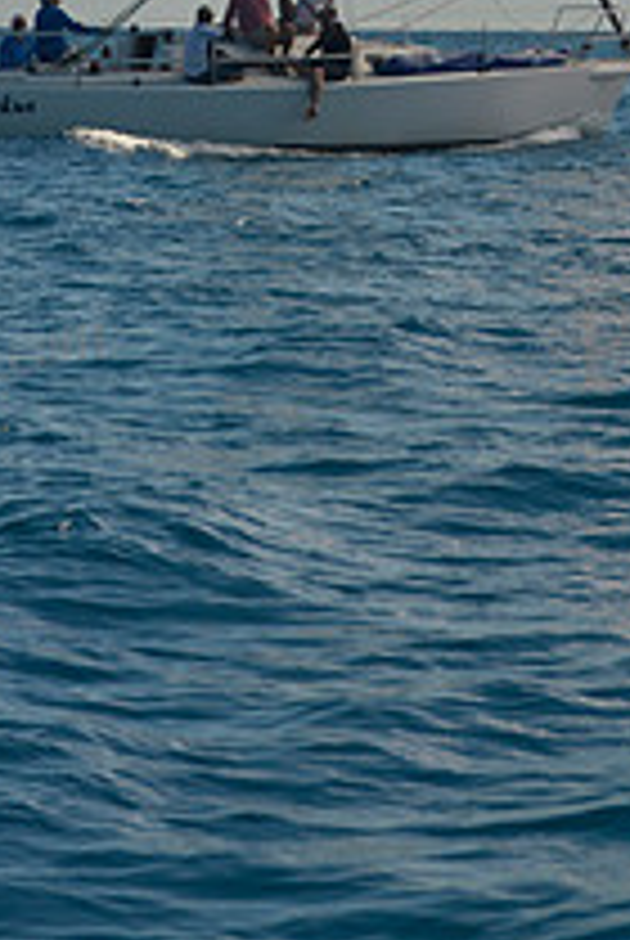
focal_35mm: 194
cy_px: -351
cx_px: 340
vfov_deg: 10.3
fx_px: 5075
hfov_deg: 7.1
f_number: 9
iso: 200
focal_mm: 70
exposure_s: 1/640
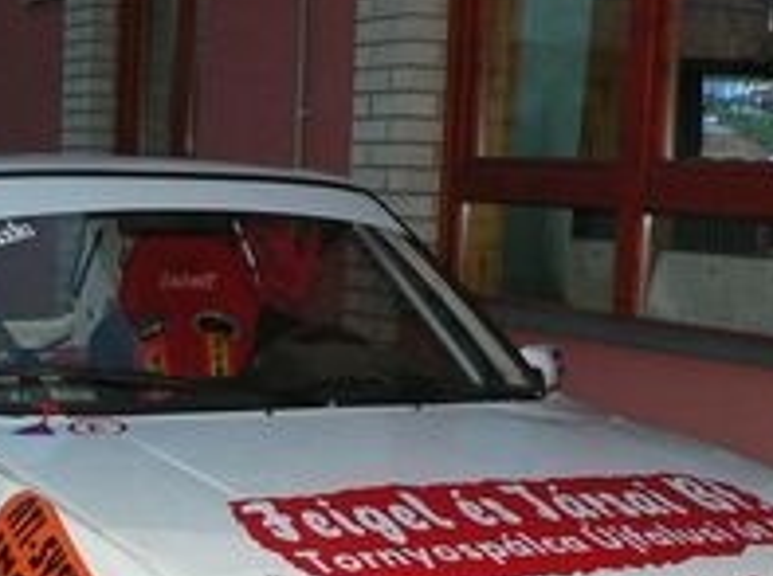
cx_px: 263
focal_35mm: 80
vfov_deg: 18.0
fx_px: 1783
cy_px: 535
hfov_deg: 24.4
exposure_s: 1/60
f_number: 2.8
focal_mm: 6
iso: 200
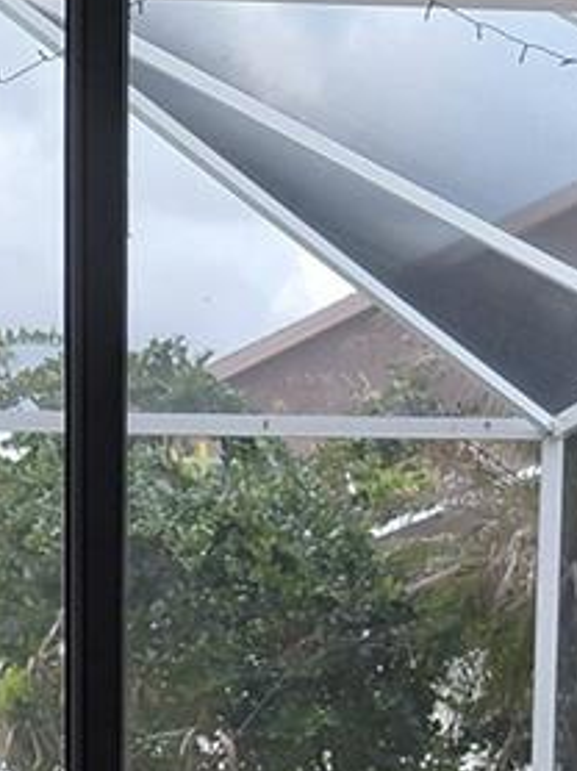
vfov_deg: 17.0
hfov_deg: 13.7
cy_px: 1043
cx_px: 200
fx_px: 2404
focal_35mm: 108
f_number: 1.8
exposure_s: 1/395
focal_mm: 4.69
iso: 50
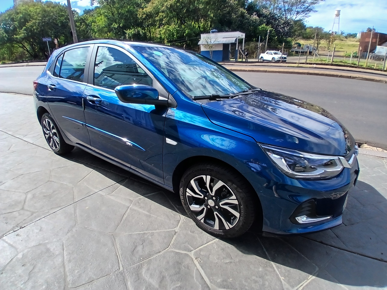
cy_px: 145
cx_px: 194
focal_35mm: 17
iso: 50
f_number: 2.2
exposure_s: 1/769
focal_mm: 1.4
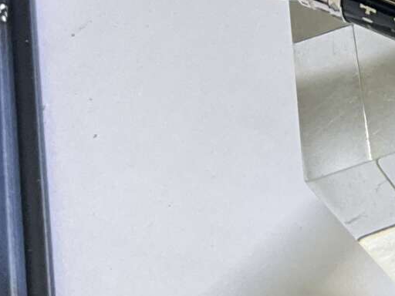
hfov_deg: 12.2
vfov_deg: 10.1
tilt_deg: -51.1
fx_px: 1655
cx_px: 772
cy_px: -69
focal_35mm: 145
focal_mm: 3
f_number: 1.8
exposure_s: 1/122
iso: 40
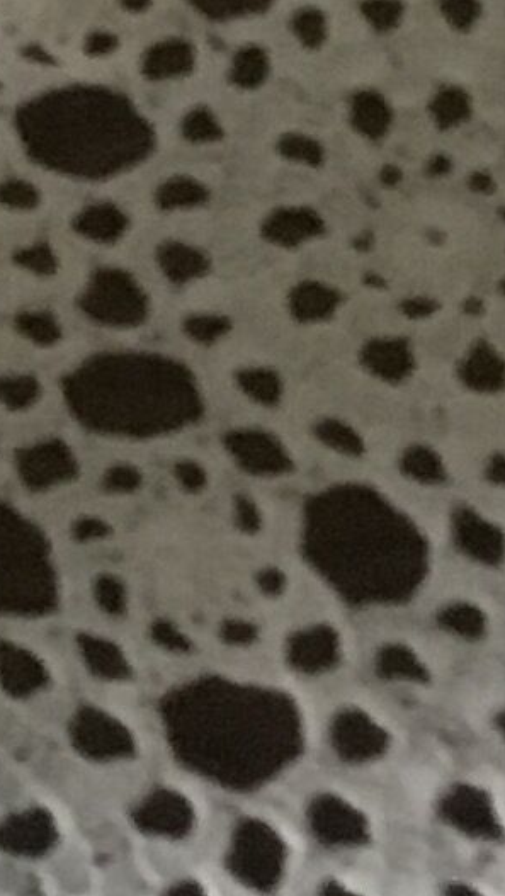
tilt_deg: -64.3
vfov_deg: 9.9
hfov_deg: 5.4
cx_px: -1180
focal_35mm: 209
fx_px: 4968
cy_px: -519
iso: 400
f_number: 2.4
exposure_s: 1/17
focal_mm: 3.3
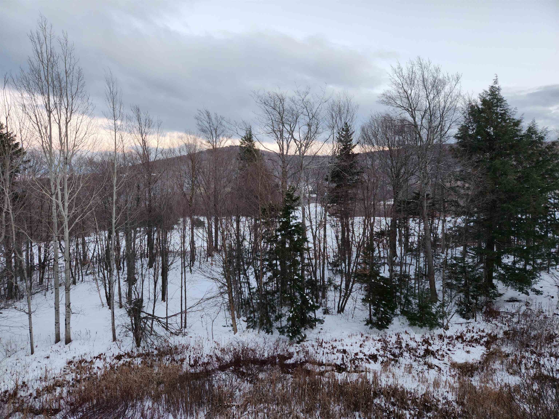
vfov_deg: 58.9
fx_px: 371
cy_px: 210
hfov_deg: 73.9
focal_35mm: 23
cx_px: 280
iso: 125
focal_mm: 5.4
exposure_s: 1/120
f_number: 1.8
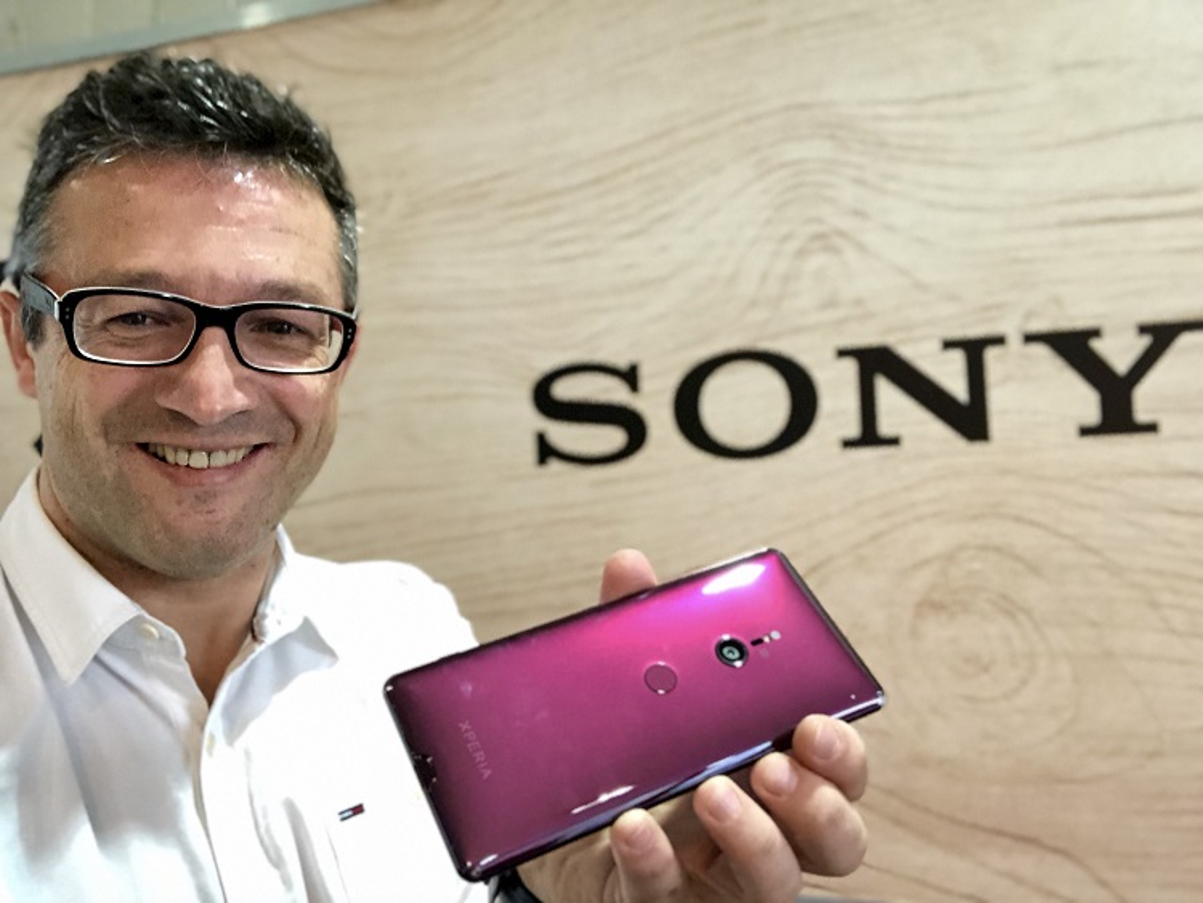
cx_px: 602
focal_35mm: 32
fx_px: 1112
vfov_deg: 44.2
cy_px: 452
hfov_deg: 56.8
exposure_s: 1/17
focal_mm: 2.87
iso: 160
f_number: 2.2
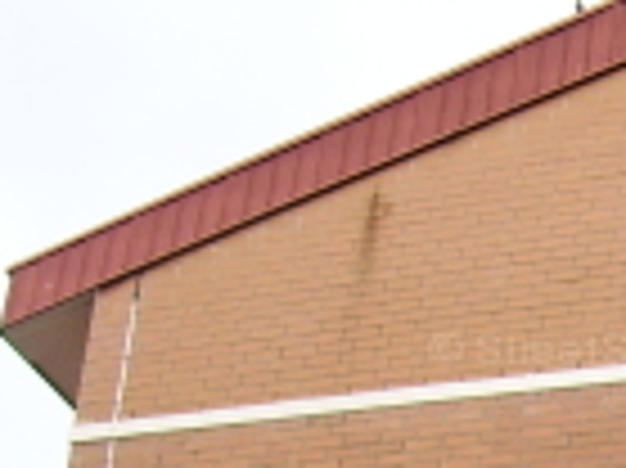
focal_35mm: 138
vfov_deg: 10.2
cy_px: 806
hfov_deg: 13.9
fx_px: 2493
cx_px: 766
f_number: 2.8
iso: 100
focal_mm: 5.95
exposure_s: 1/125
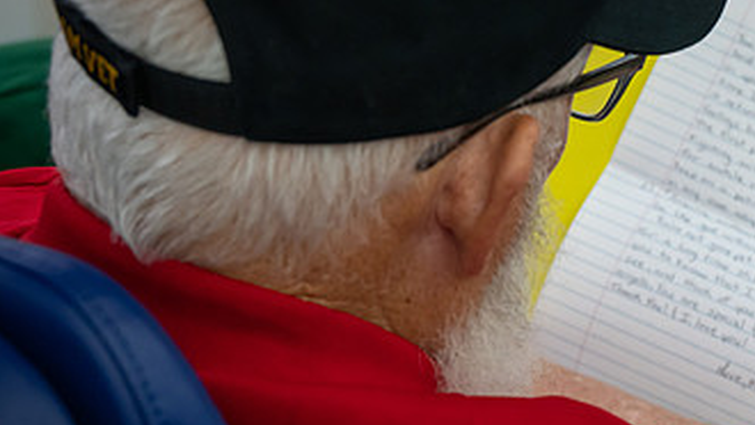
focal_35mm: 114
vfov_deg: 10.6
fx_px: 2283
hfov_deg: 18.5
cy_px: 256
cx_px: 661
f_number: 6.3
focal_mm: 62
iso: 4000
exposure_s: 1/60
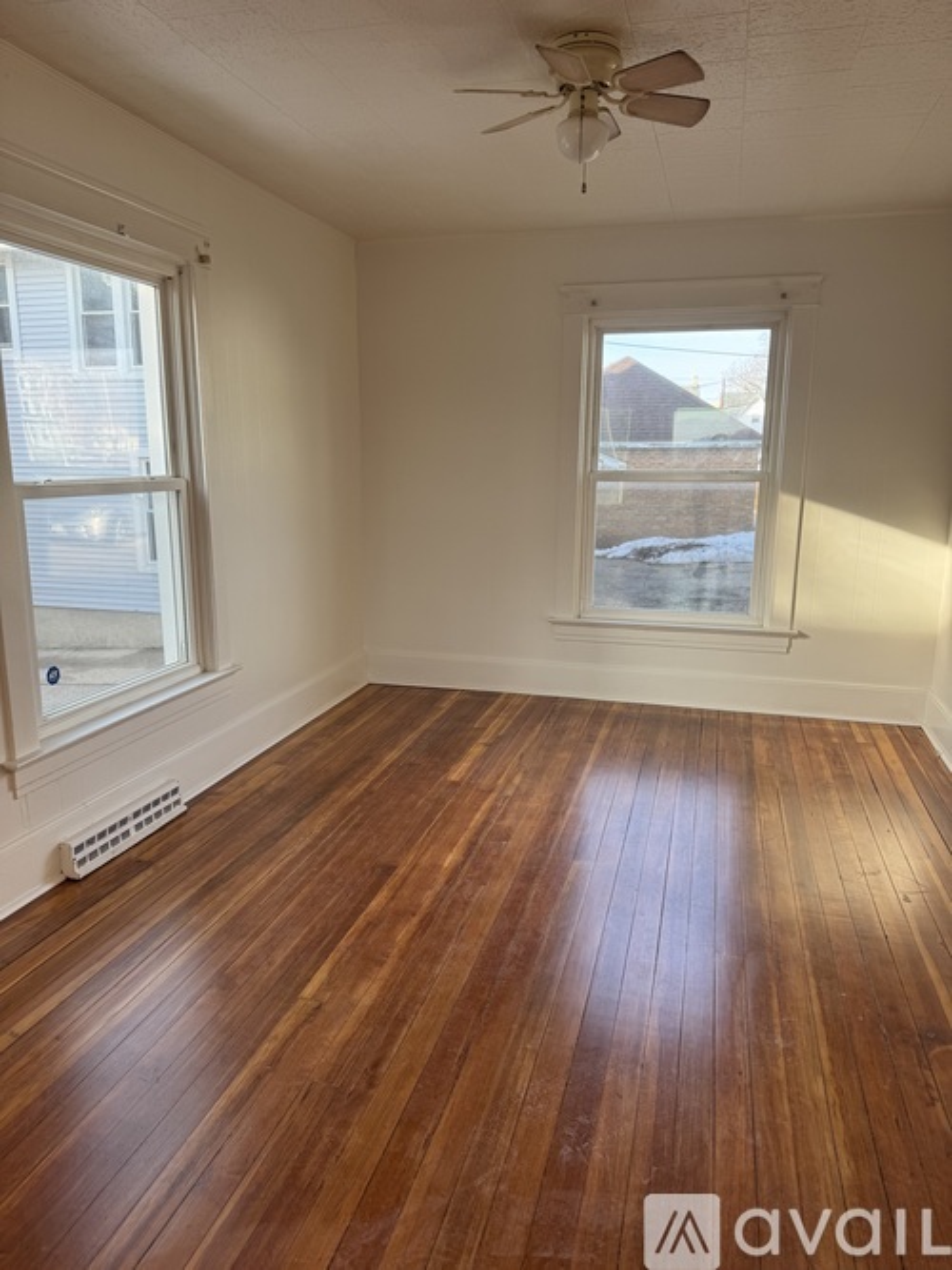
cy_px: 635
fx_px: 880
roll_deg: -0.7
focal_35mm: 24
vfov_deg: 71.6
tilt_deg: -12.2
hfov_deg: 56.8
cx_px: 476
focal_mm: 6.76
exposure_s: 1/121
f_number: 1.78
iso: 64
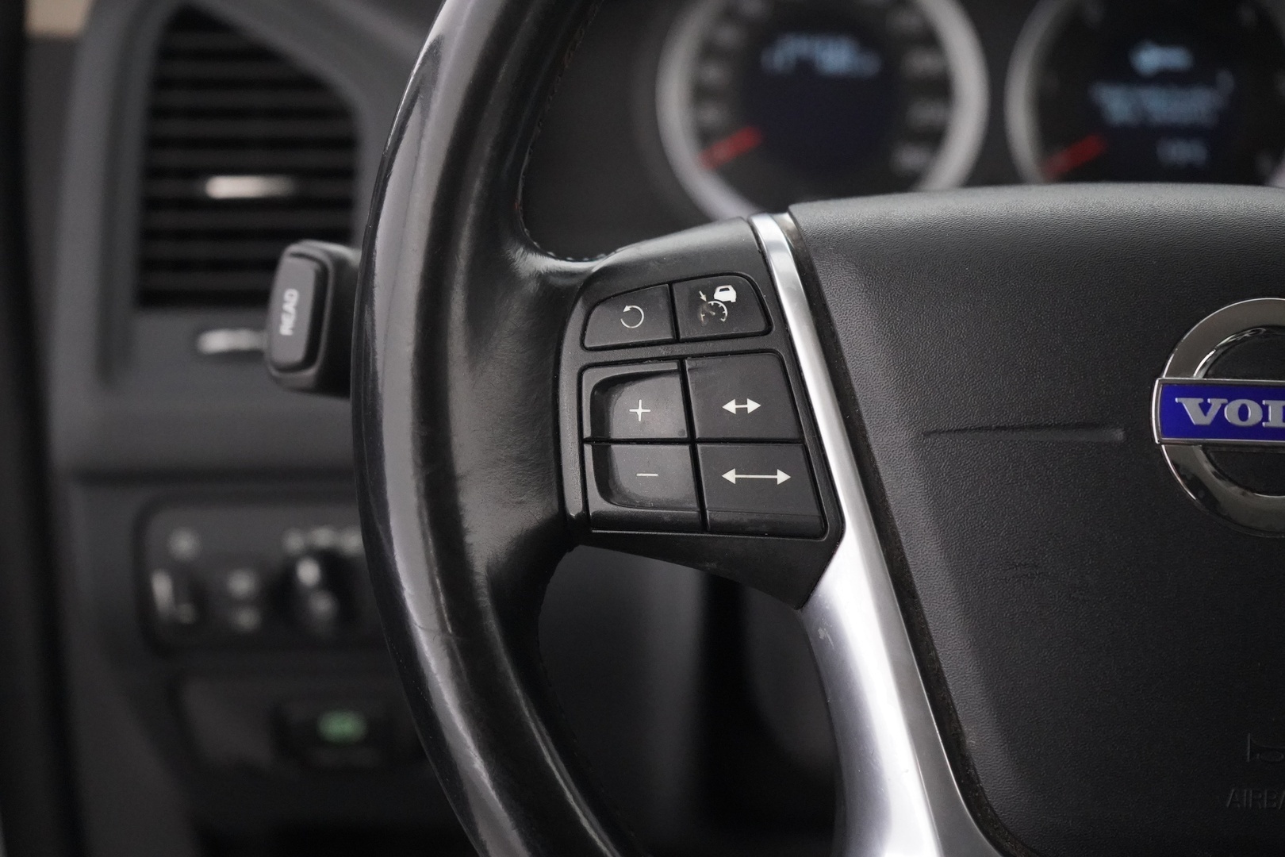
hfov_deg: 32.9
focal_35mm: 61
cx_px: 642
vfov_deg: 22.3
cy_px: 428
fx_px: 2177
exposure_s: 1/60
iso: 12800
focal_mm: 61
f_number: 5.6
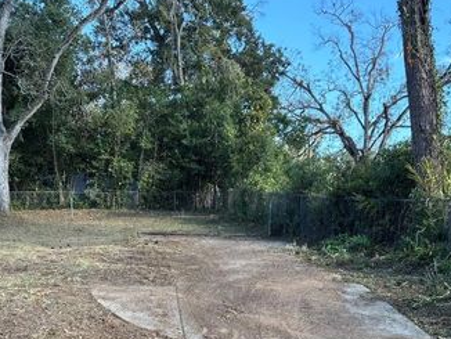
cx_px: 172
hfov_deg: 37.3
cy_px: 313
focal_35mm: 51
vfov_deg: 27.4
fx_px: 665
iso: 50
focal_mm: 5.96
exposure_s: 1/345
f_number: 1.6
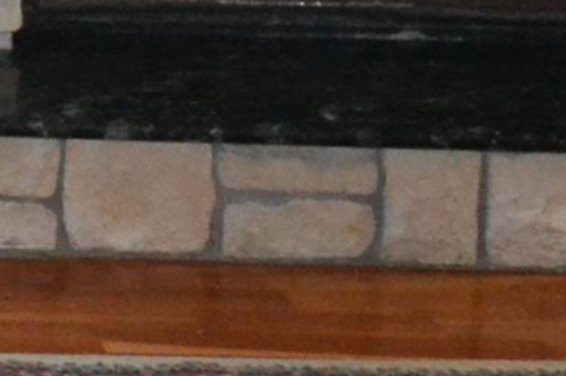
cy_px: -625
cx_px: -565
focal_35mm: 203
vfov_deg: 6.3
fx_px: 3189
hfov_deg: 9.5
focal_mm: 18
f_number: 3.5
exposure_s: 1/60
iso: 2000
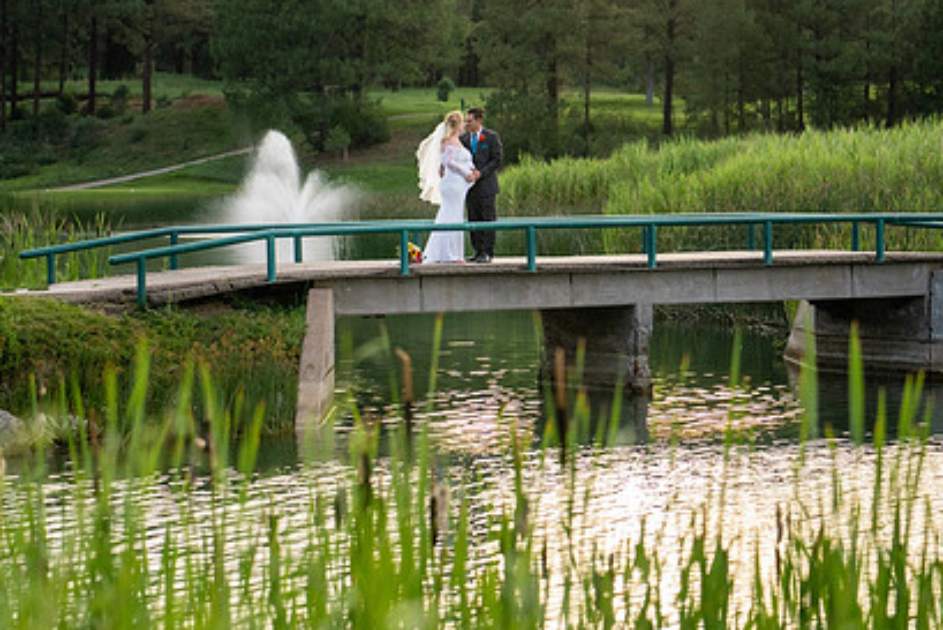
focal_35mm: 119
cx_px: 412
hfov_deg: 17.2
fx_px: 3118
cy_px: 238
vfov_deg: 11.5
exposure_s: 1/2000
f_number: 2.8
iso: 800
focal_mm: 70
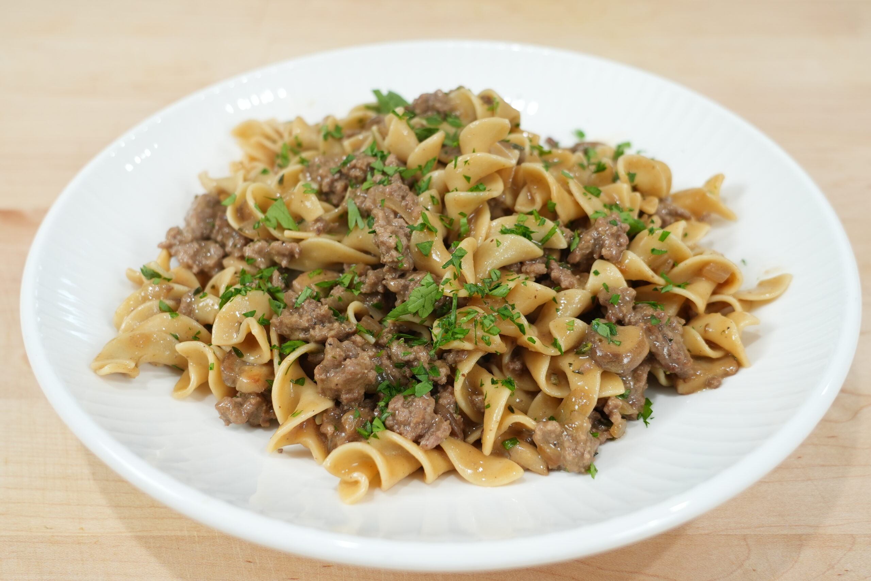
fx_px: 944
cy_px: 290
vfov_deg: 34.2
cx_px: 436
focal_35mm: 39
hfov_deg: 49.6
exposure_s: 1/100
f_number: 4
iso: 400
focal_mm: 26
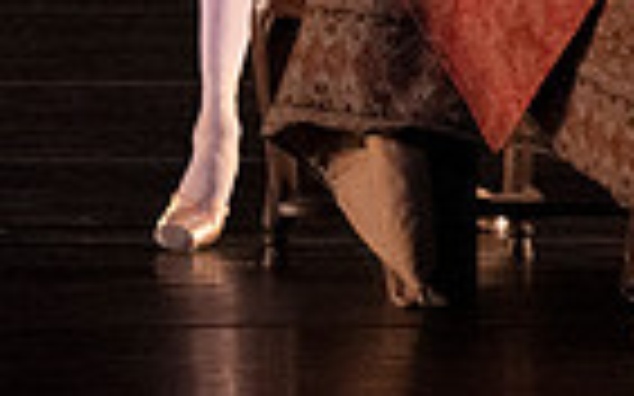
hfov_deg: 1.4
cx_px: 549
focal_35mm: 1550
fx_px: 26771
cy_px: -335
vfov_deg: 0.8
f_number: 5.6
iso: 20000
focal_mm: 370
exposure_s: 1/400
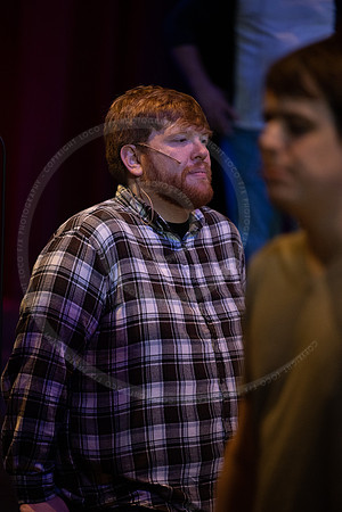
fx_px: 2850
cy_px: 256
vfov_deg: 10.3
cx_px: 171
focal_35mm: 200
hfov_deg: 6.9
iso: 4000
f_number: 2.8
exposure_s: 1/250
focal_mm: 200
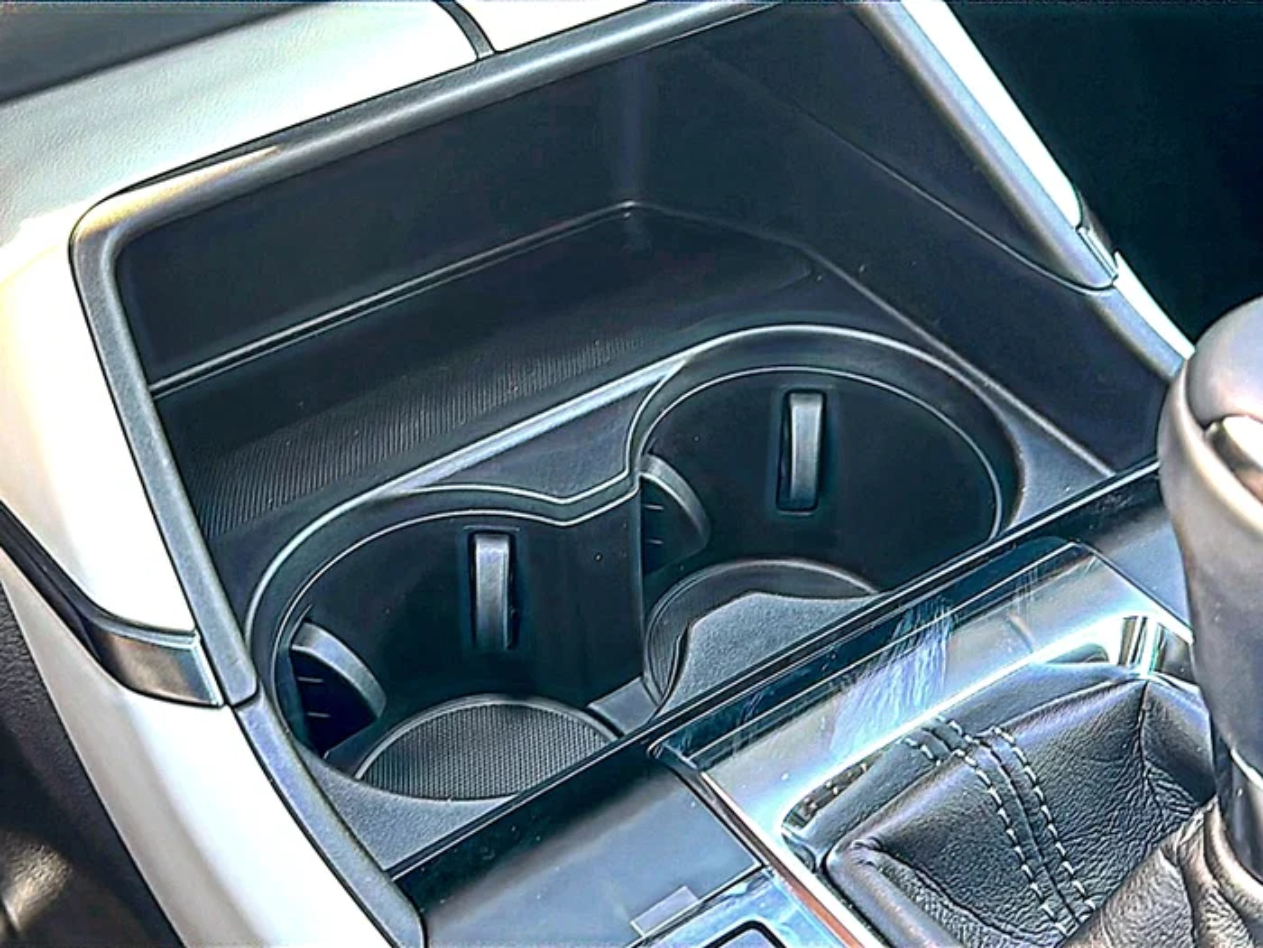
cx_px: 632
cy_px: 474
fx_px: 1642
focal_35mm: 45
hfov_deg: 42.1
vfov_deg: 32.2
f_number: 1.78
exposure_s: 1/80
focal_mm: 6.86
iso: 125
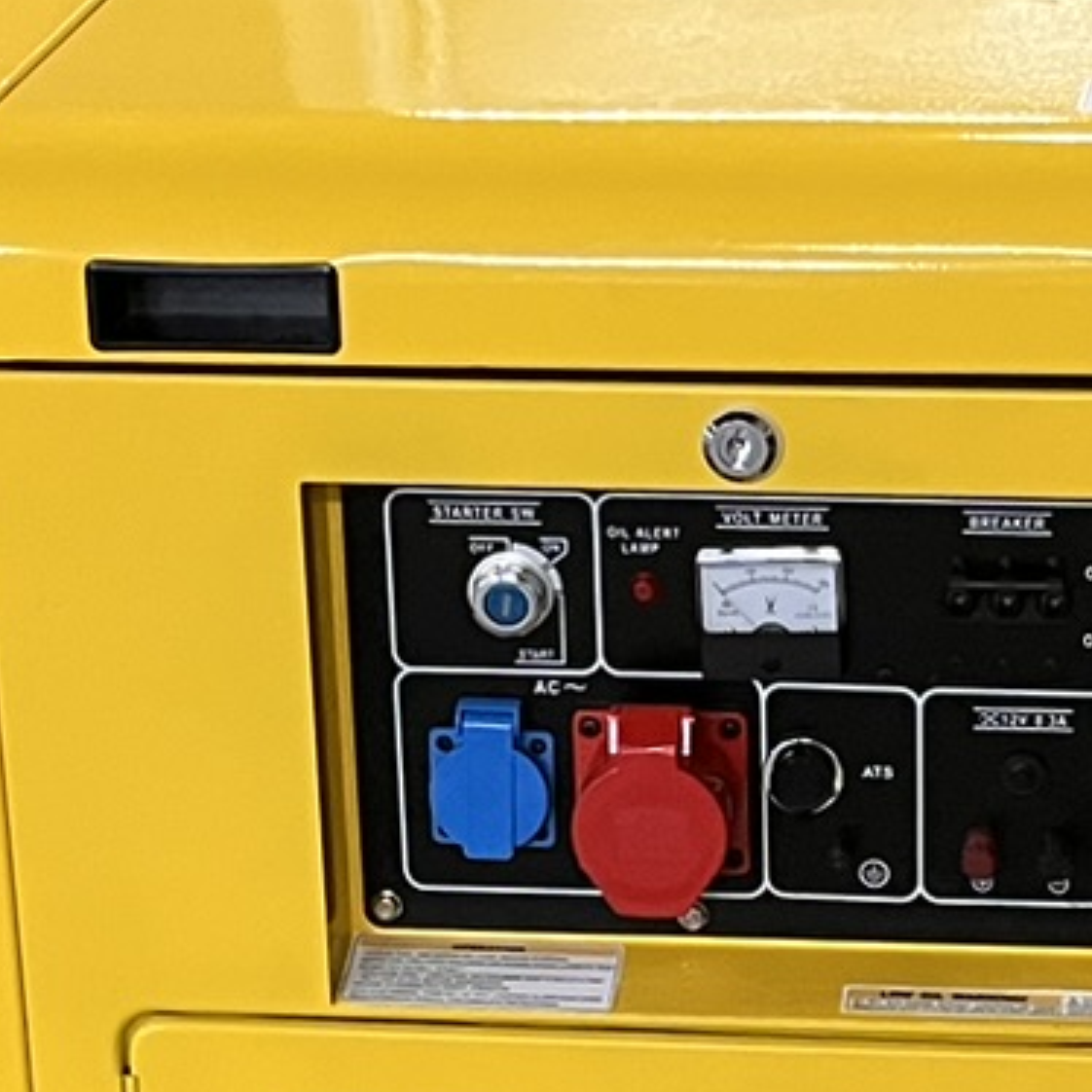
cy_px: 803
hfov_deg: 13.8
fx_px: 4497
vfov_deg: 13.8
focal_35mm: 126
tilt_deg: -22.3
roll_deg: +0.9
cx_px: 771
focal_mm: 5.1
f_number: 1.6
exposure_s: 1/60
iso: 320
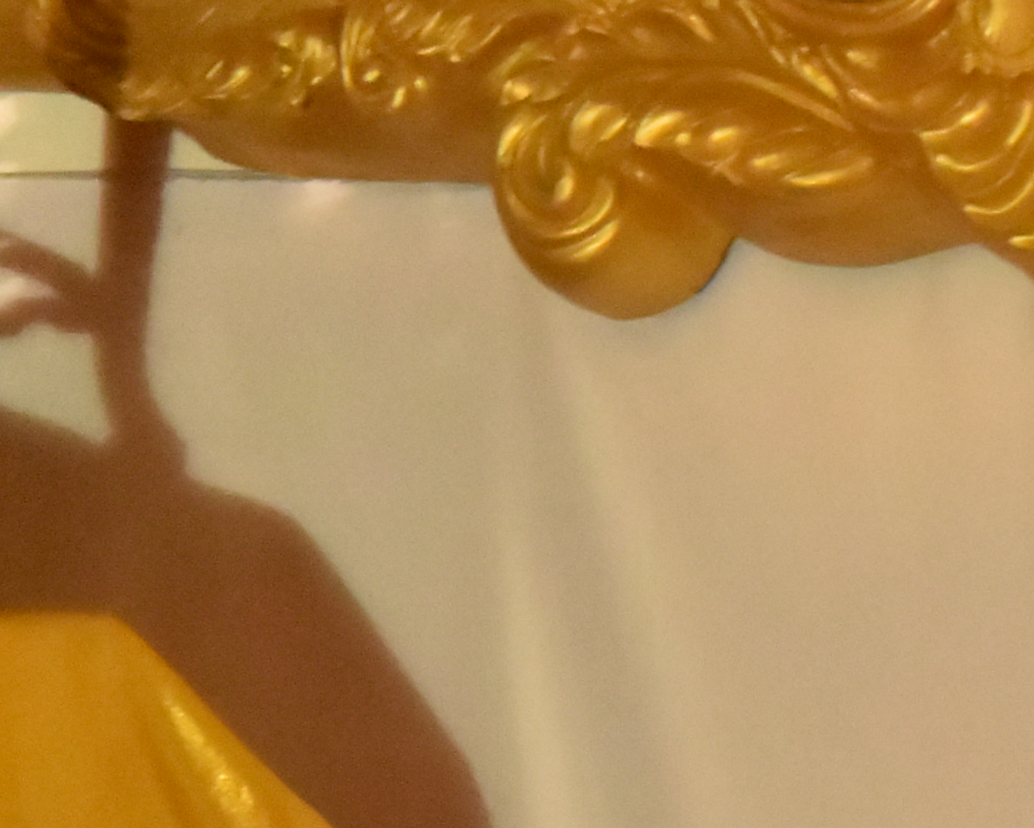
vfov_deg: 5.2
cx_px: -1578
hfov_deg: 6.1
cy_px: 148
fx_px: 9182
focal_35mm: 300
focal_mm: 42
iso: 3200
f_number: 18
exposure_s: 1/20
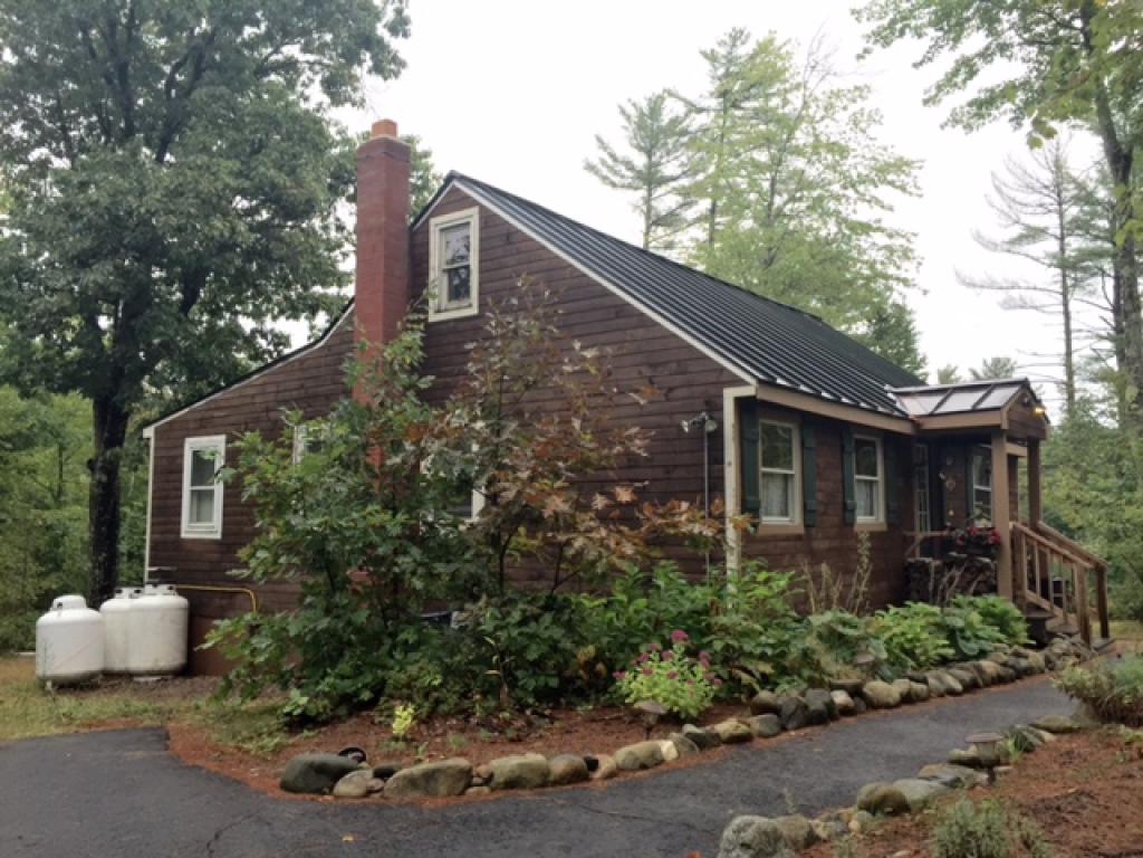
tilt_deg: +4.1
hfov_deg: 61.7
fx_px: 958
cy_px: 429
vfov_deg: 48.2
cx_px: 572
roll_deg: -1.6
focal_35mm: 29
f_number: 2.2
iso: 32
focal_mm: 4.15
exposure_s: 1/534
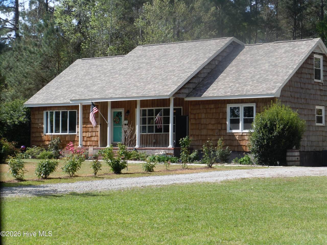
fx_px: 822
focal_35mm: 87
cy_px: 122
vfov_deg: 17.0
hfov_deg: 22.5
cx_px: 164
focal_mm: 15.6
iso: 100
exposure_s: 1/320
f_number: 5.3
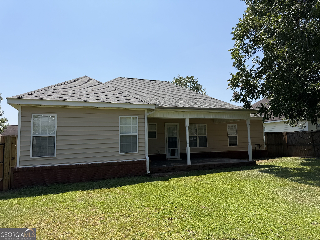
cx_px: 160
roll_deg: +1.5
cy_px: 120
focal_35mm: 24
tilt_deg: +4.7
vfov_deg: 56.8
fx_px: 222
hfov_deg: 71.6
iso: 80
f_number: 1.78
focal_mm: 6.76
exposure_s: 1/4975
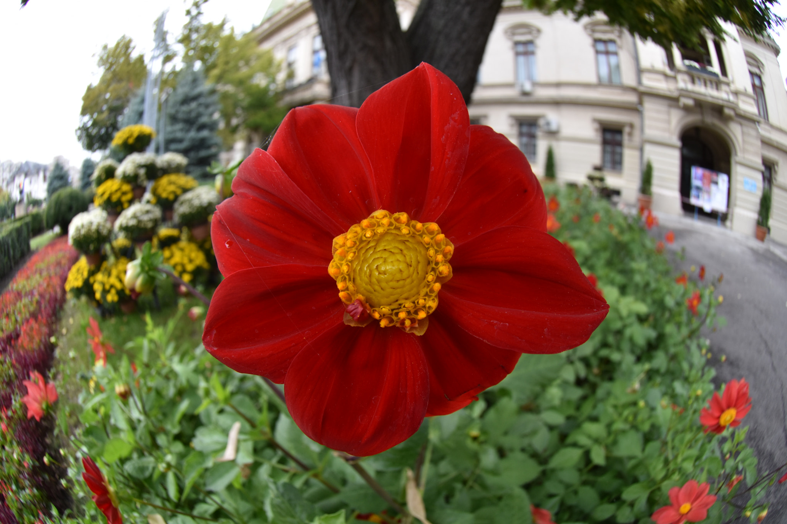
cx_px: 394
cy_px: 262
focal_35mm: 16
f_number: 7.1
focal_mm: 10.5
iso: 250
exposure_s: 1/50
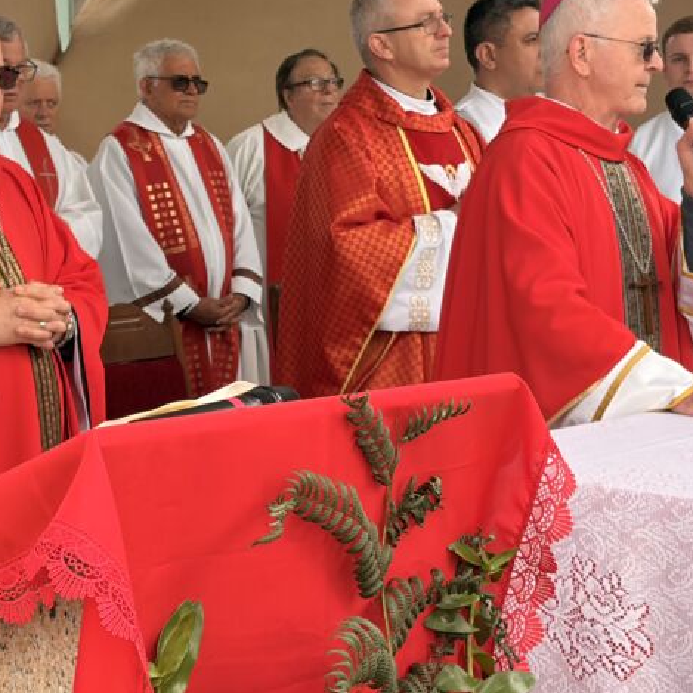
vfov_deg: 17.2
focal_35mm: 101
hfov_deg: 17.2
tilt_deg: -6.5
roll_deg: +1.4
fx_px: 2288
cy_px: 395
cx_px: 210
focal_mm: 5.96
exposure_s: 1/424
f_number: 1.6
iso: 32
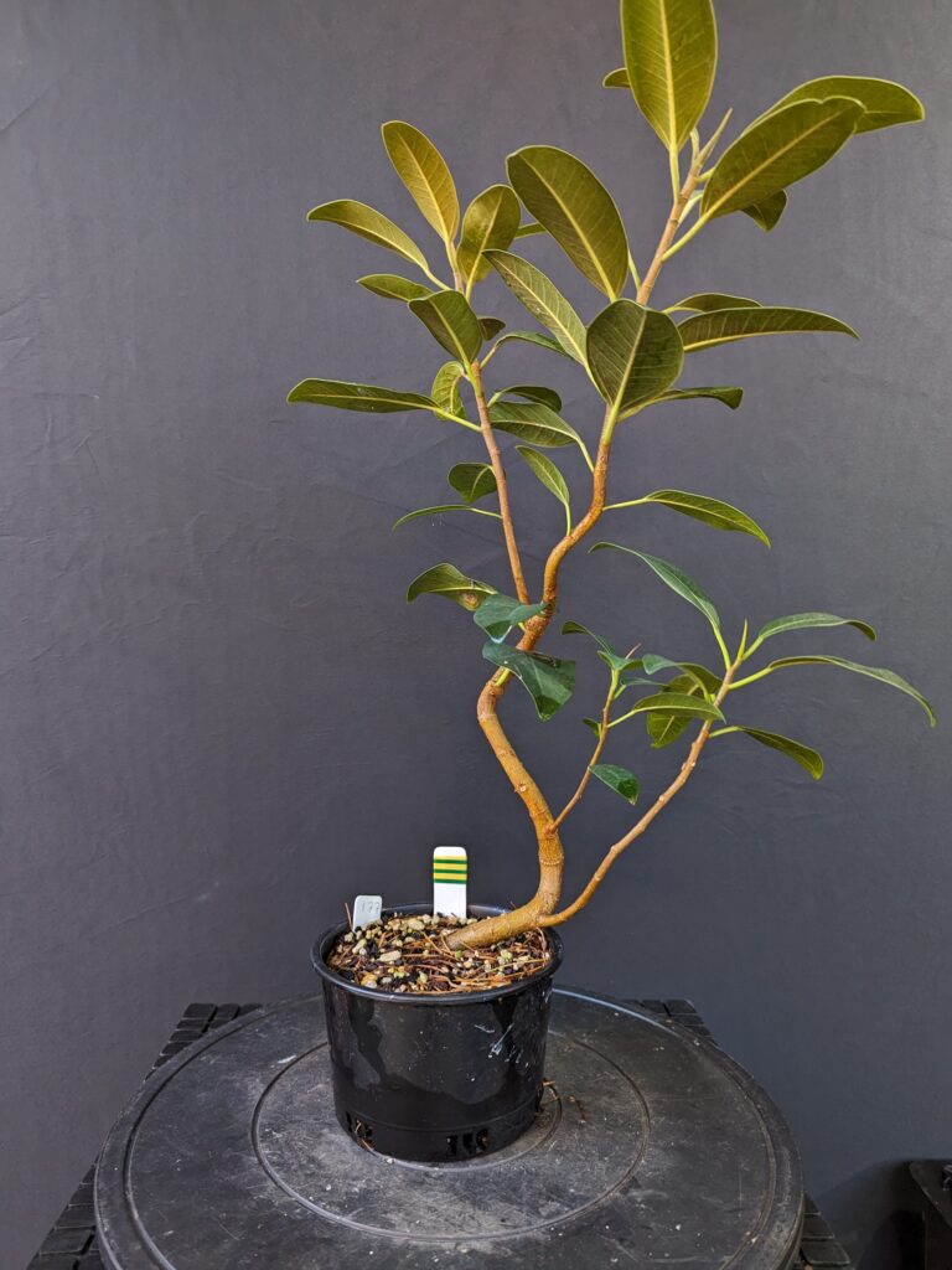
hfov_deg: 56.8
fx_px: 880
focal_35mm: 24
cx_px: 476
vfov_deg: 71.6
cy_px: 635
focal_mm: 6.81
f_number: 1.85
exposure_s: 1/50
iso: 56
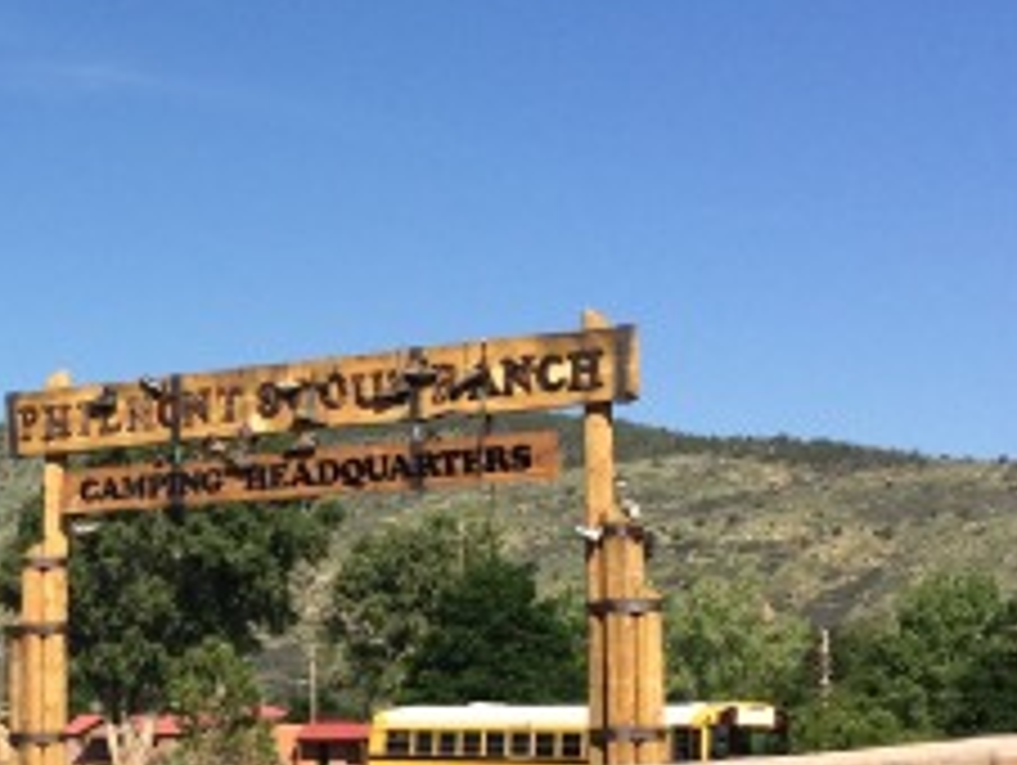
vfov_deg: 17.8
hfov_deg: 22.8
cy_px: 662
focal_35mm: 82
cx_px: -18
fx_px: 2412
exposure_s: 1/2053
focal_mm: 4.15
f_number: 2.2
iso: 32
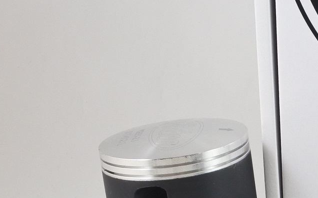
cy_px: 219
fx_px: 910
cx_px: 448
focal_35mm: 105
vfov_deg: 12.2
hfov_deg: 18.1
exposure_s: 1/125
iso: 500
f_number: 4
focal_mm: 13.1
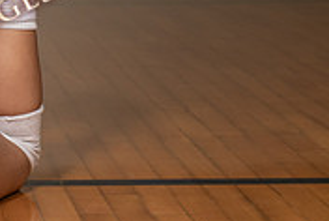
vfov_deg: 6.4
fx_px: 1977
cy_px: 105
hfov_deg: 9.3
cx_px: -154
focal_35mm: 216
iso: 320
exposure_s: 1/160
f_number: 8
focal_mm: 58
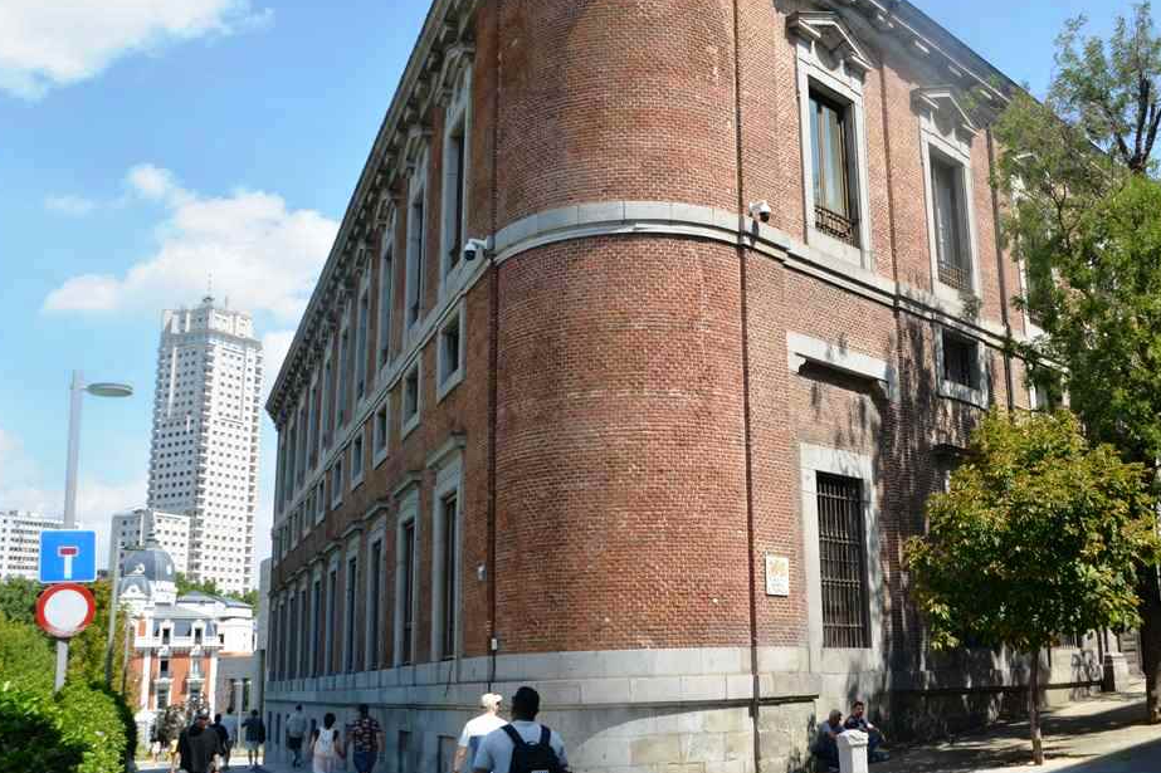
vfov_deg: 34.1
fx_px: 1257
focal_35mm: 39
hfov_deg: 49.1
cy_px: 329
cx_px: 718
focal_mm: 20
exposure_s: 1/160
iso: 100
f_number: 9
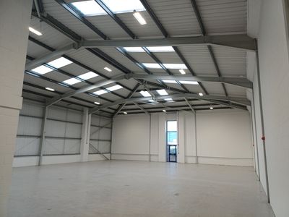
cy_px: 108
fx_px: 209
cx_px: 144
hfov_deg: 69.4
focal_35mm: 25
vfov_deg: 54.9
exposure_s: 1/100
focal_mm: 4.65
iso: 80
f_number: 1.8
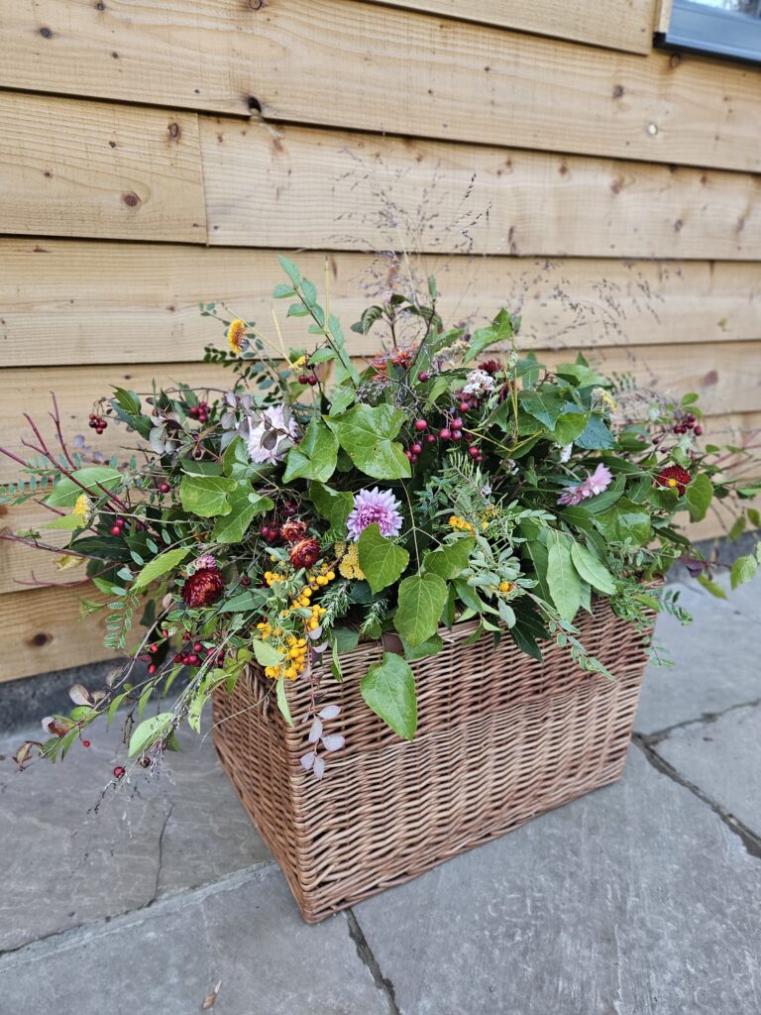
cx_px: 380
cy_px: 508
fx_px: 674
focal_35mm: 23
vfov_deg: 73.9
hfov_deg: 58.9
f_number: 1.8
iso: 200
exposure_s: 1/100
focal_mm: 5.4
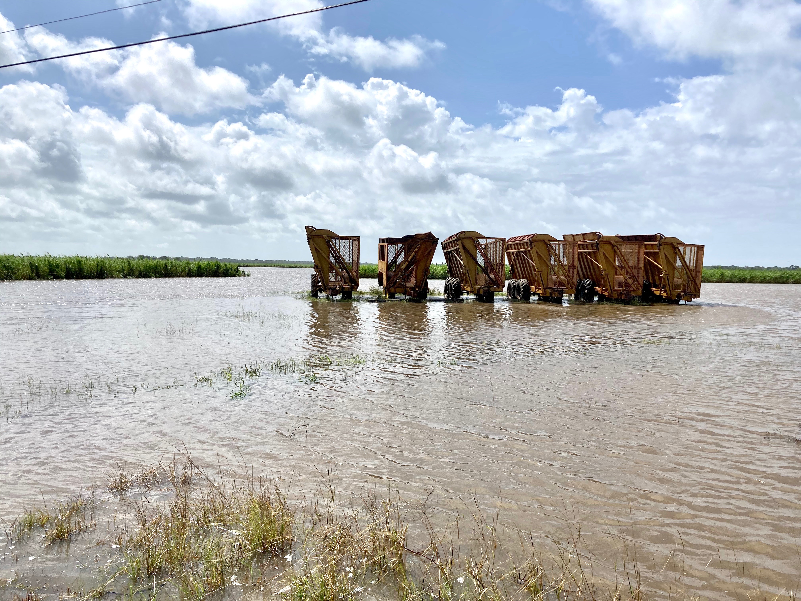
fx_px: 648
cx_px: 400
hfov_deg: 63.4
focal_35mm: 28
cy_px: 300
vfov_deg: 49.7
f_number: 1.8
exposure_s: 1/4878
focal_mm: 3.99
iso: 25
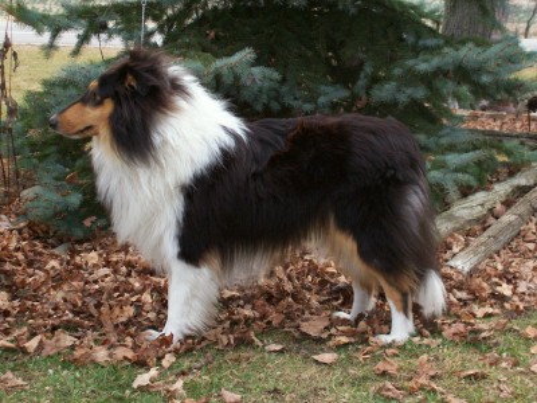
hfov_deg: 23.8
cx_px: 268
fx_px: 1272
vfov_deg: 18.0
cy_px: 202
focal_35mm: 82
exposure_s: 1/147
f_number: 4
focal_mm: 13.5
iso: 140
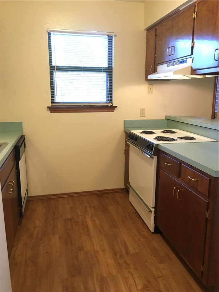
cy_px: 146
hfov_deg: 48.2
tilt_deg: -11.9
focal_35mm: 29
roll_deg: +0.3
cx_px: 110
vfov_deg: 61.7
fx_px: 245
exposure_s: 1/30
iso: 160
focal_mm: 4.15
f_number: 2.2
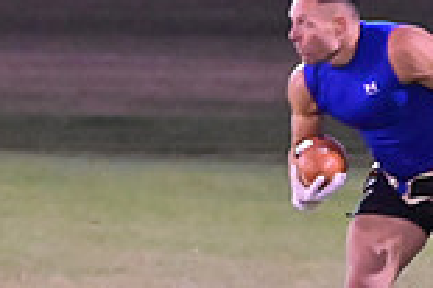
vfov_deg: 1.6
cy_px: 225
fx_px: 10129
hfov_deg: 2.4
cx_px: 450
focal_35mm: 843
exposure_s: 1/320
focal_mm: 150
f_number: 4
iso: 6400
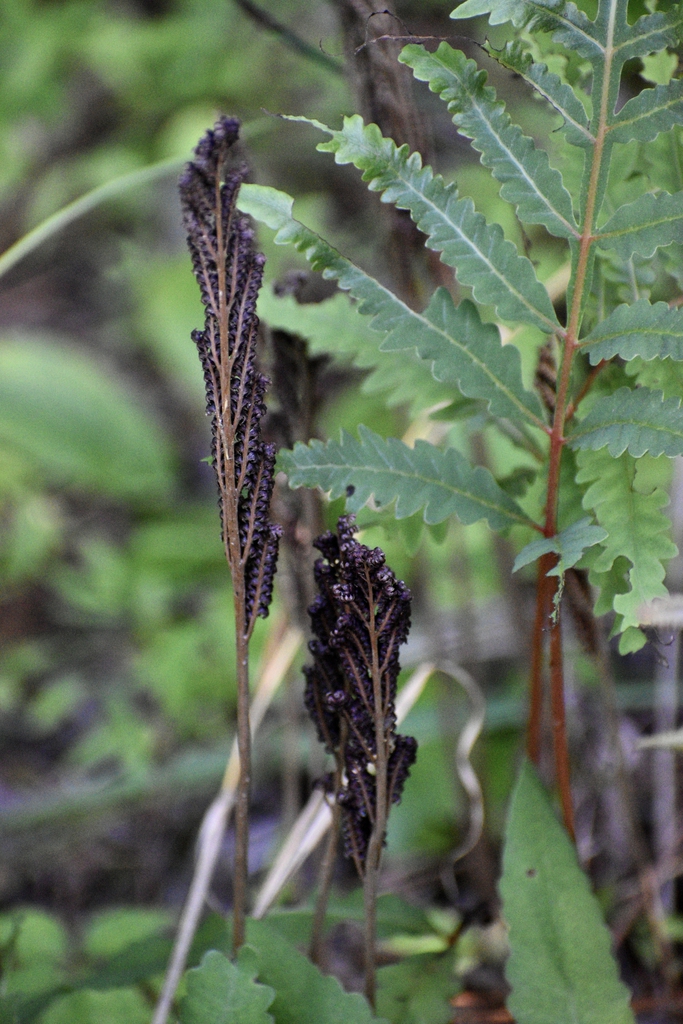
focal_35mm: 330
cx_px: 342
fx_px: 9387
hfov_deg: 4.2
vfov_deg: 6.2
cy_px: 512
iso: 4500
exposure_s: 1/800
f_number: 5.6
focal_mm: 220
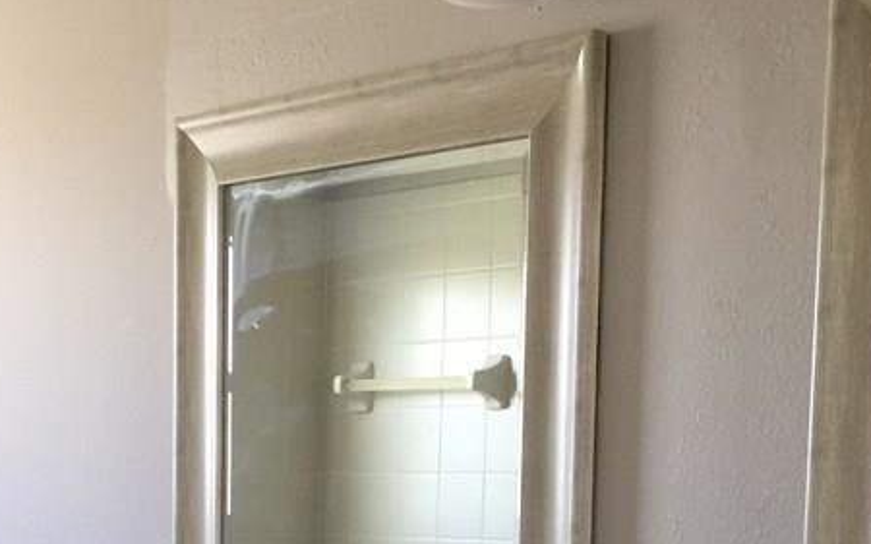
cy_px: 701
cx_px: 559
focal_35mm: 70
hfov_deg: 29.2
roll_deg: -1.7
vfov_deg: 17.5
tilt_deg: -5.8
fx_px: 1661
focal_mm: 4.15
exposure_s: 1/30
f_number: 2.2
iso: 50
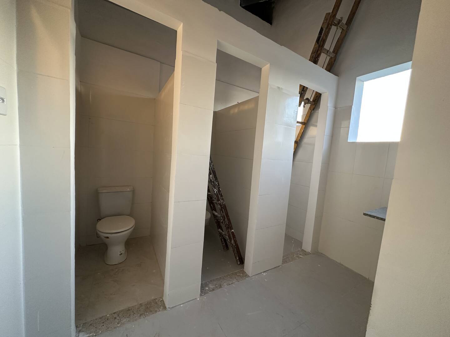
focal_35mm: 14
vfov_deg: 85.7
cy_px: 168
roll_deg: -4.3
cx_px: 225
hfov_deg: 102.1
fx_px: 182
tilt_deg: -4.7
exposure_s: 1/99
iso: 160
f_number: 2.2
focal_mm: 2.22
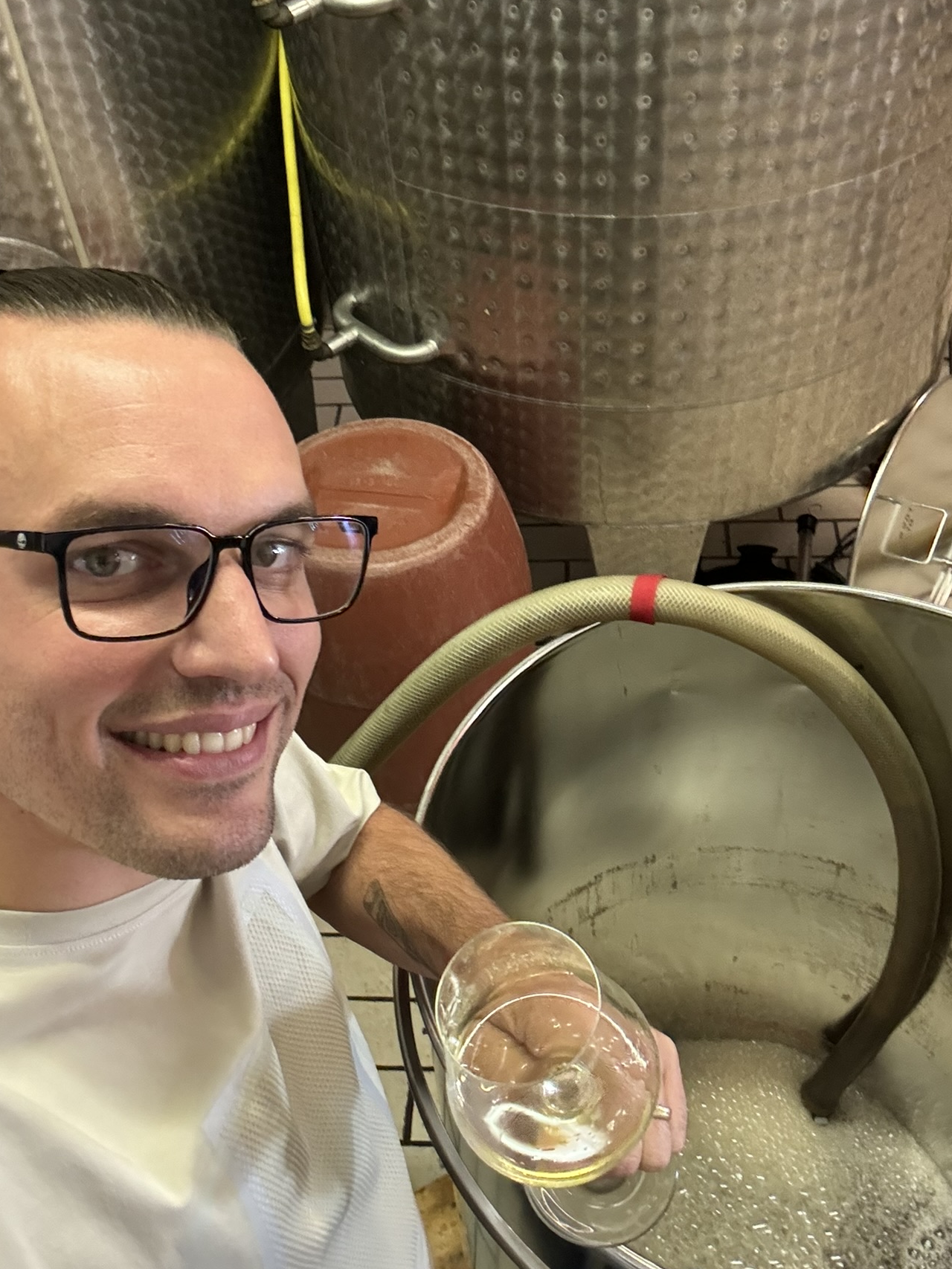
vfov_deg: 51.3
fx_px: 1320
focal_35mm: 36
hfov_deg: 39.6
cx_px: 460
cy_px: 597
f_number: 1.9
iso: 320
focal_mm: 2.69
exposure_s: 1/33
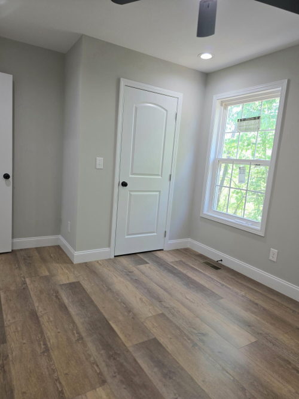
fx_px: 265
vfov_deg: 73.9
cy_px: 200
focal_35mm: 23
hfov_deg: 58.9
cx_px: 150
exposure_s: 1/120
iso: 64
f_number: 1.7
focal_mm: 6.3
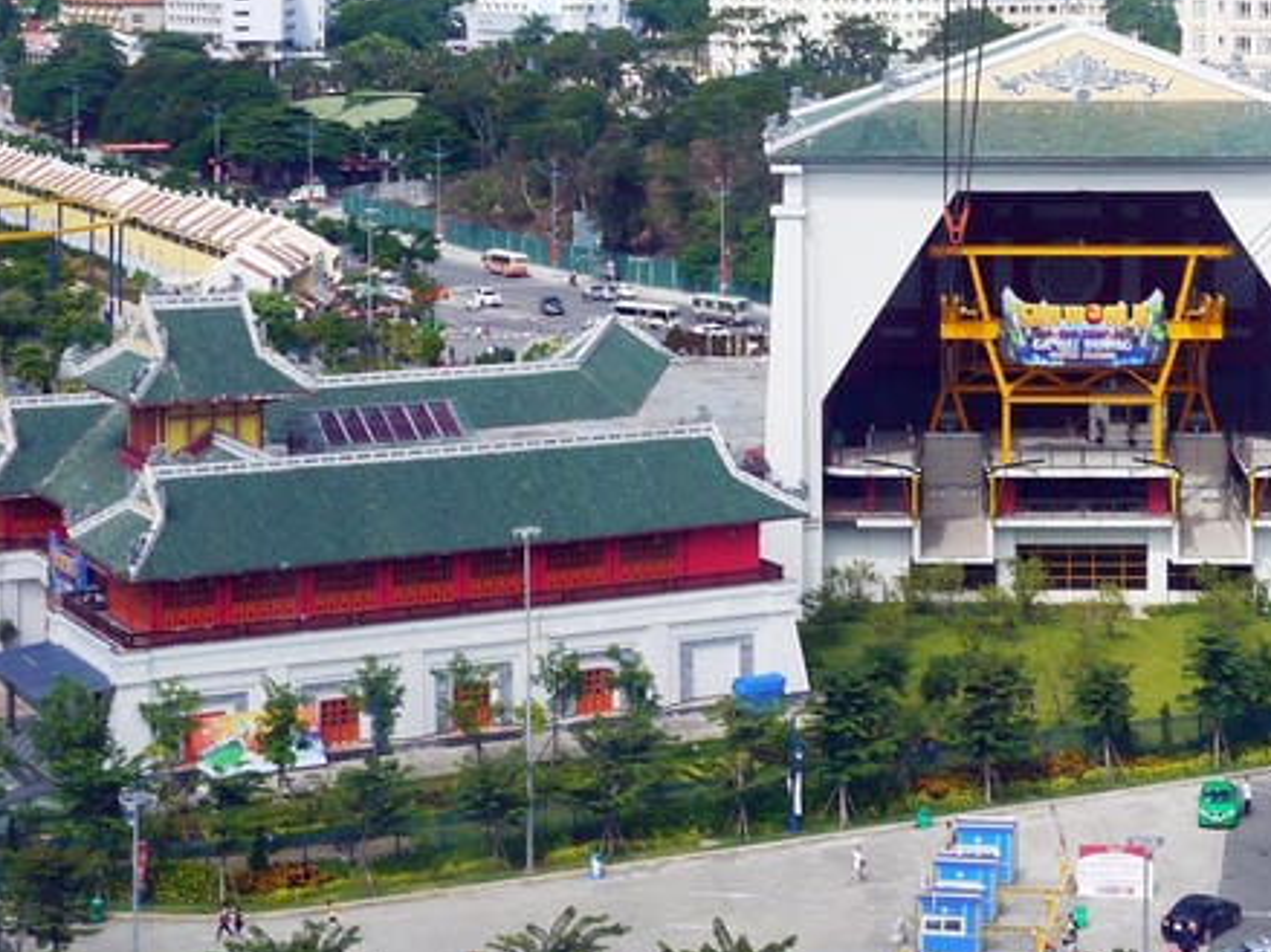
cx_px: 898
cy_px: -41
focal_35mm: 93
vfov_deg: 15.5
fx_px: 3414
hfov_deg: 21.0
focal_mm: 17
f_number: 8
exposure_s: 1/320
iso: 160
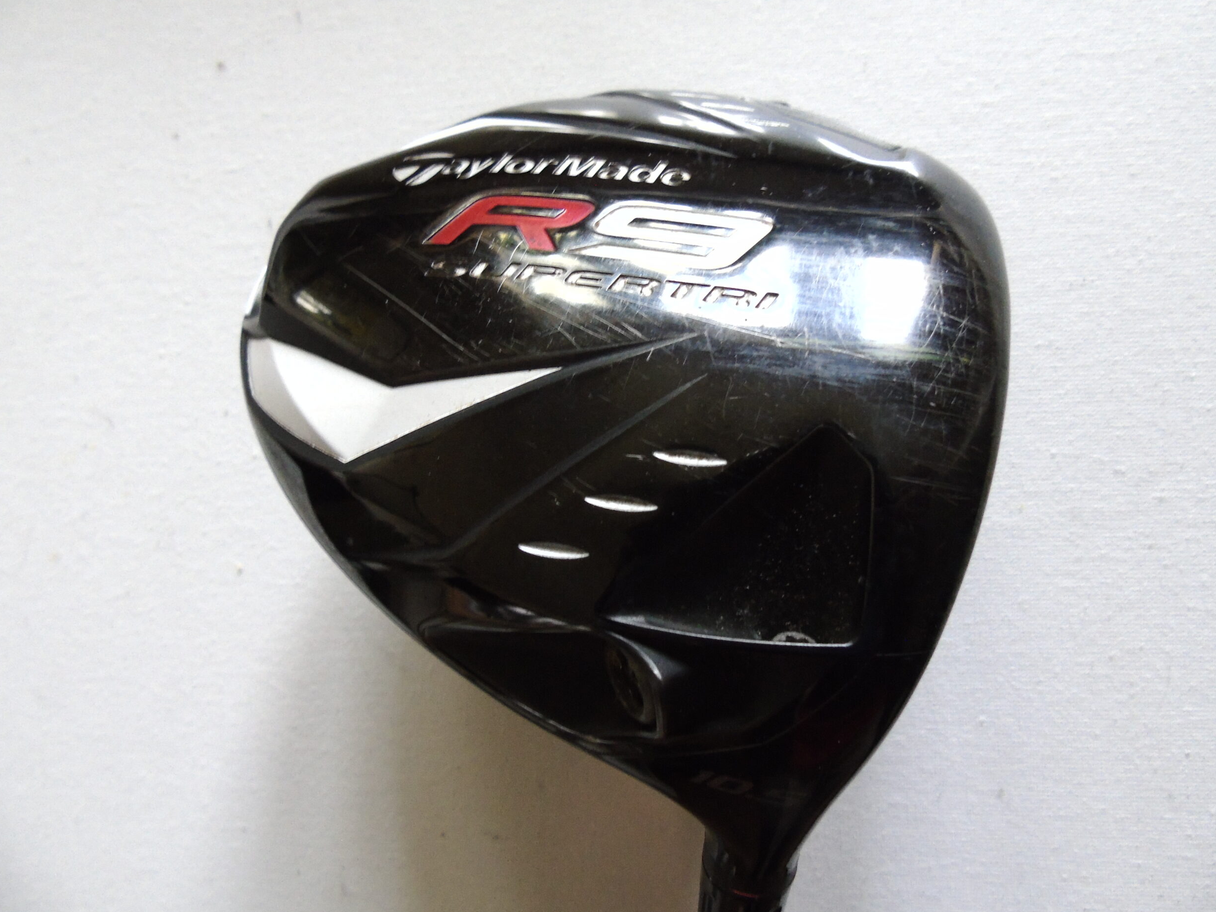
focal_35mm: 26
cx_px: 603
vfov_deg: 53.1
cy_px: 456
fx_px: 913
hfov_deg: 67.3
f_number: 3.4
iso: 400
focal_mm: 4.4
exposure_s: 1/25
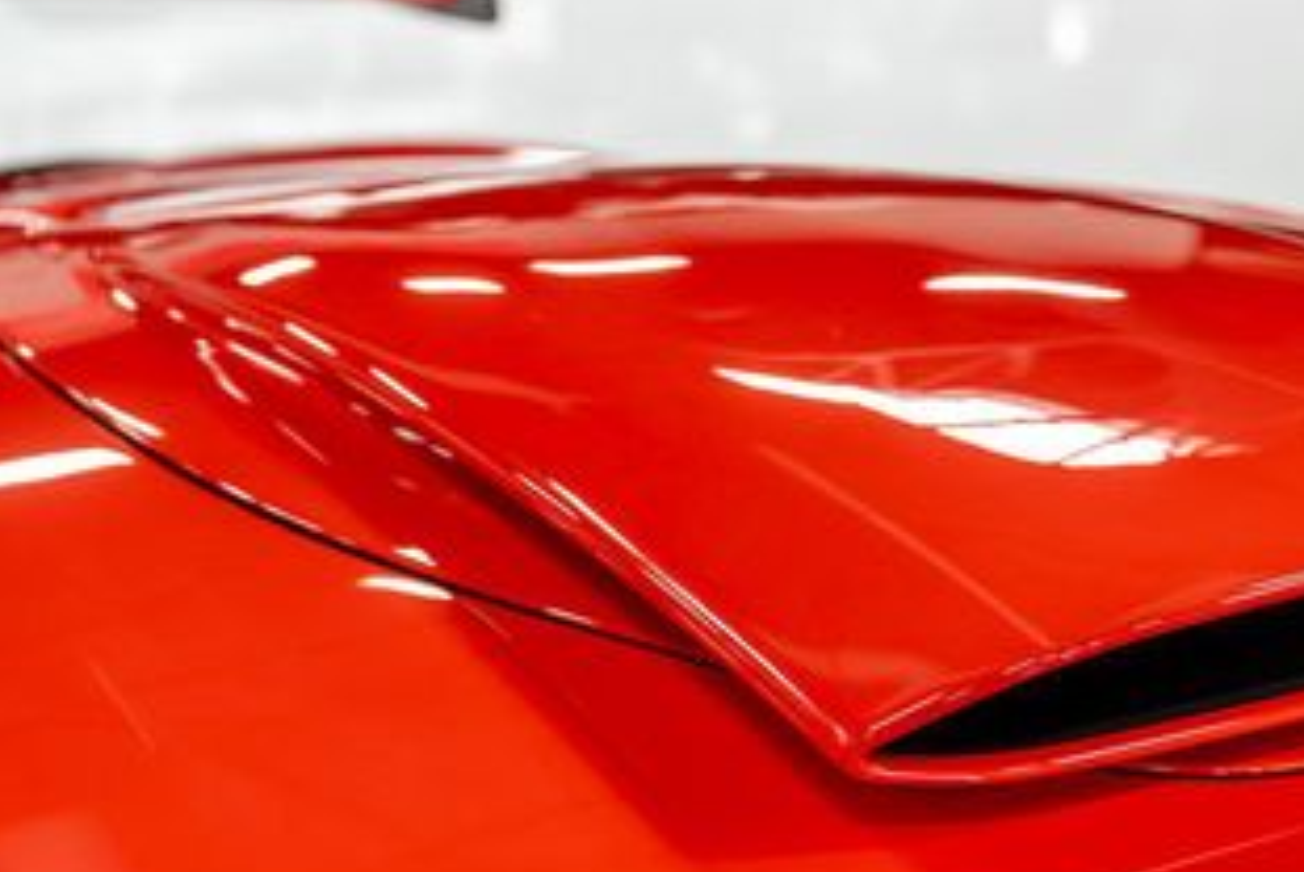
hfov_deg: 18.9
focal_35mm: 107
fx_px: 3879
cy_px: 690
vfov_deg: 12.8
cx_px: 1061
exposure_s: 1/60
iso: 800
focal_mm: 52
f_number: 5
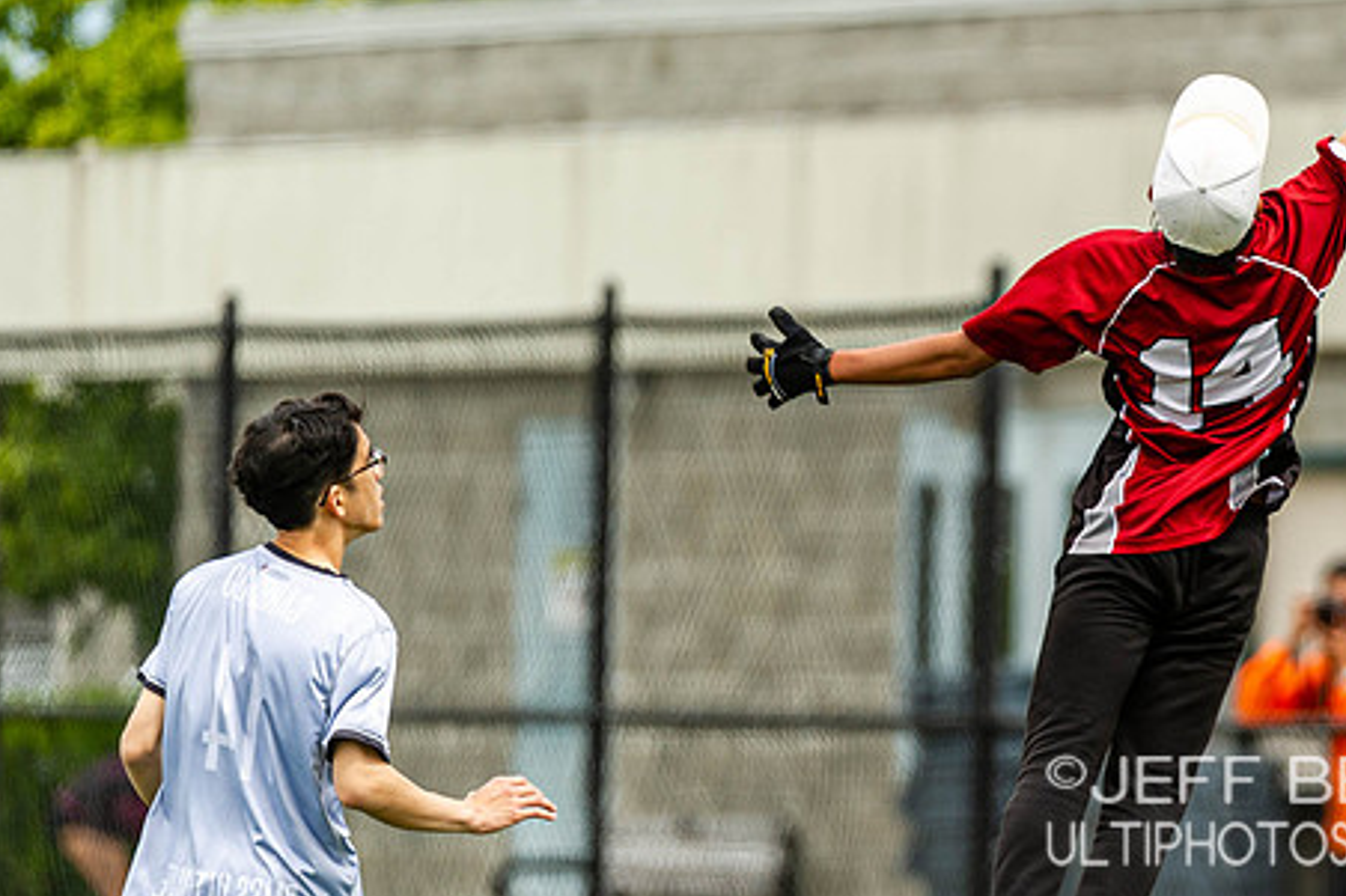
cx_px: 1178
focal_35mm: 716
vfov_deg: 1.9
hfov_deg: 2.9
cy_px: 528
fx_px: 26759
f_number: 4
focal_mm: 360
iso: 220
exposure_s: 1/1000
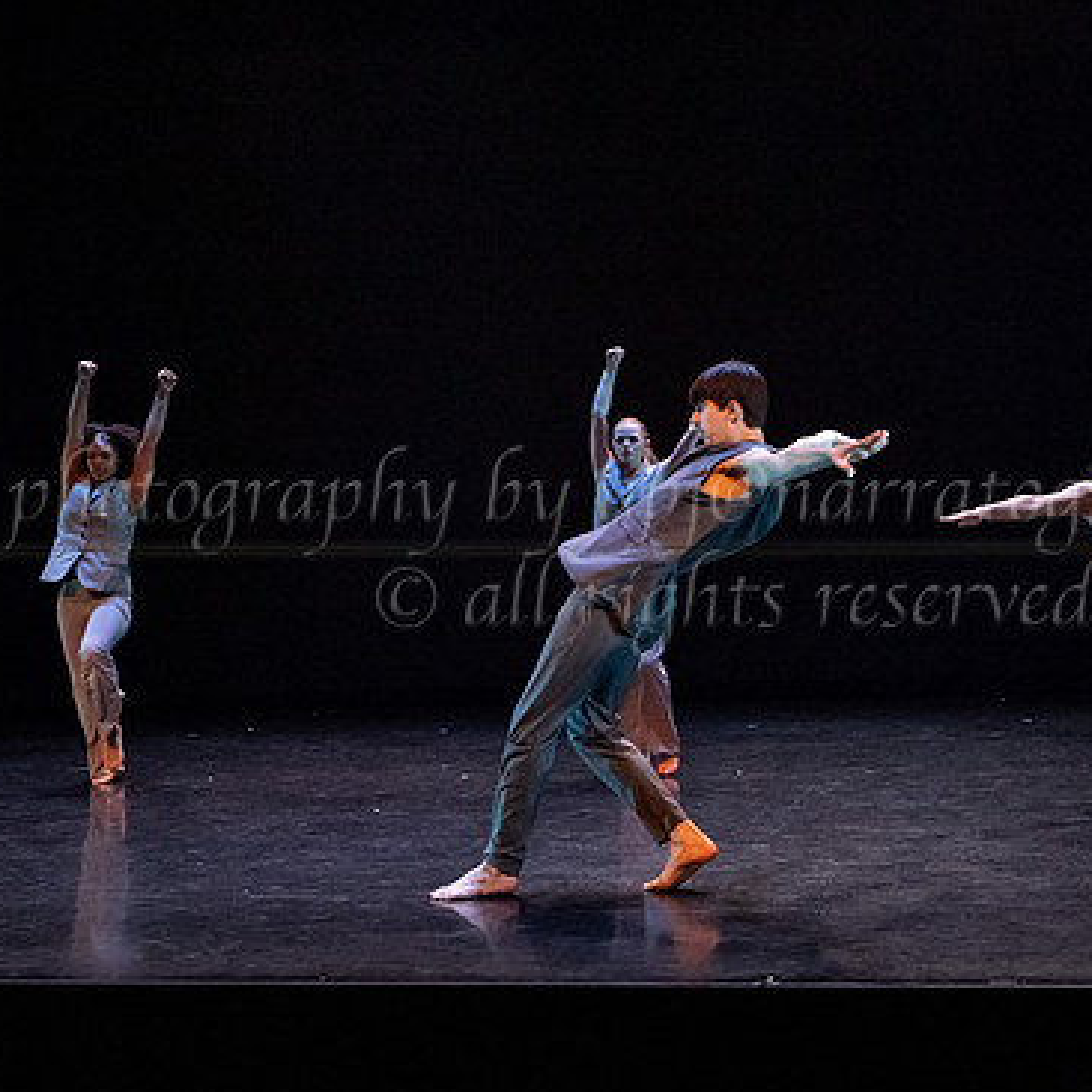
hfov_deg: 25.3
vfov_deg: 25.4
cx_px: 631
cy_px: 585
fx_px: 2427
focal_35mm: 68
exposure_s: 1/320
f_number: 3.5
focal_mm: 45
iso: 4000
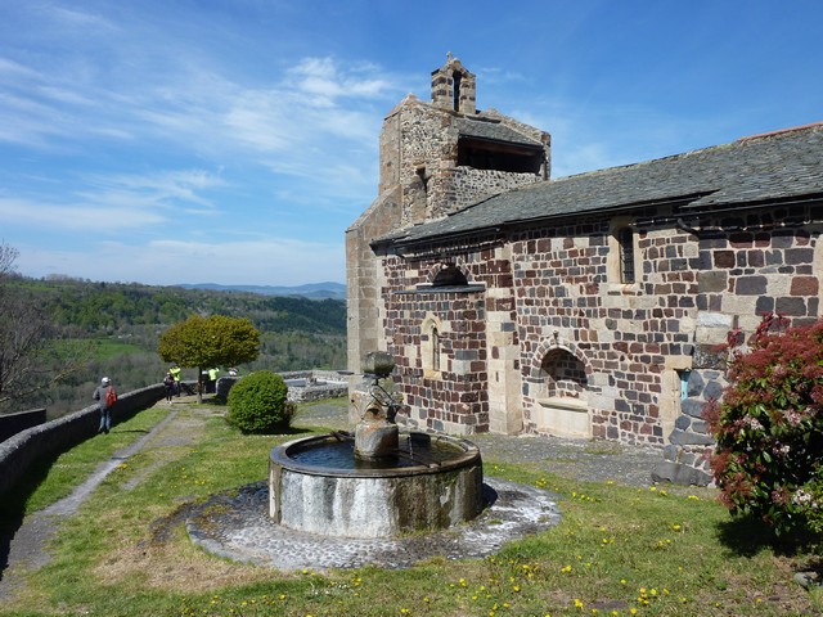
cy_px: 308
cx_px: 412
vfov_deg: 46.8
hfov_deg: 60.0
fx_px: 713
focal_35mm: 30
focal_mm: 5
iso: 80
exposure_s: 1/640
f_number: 5
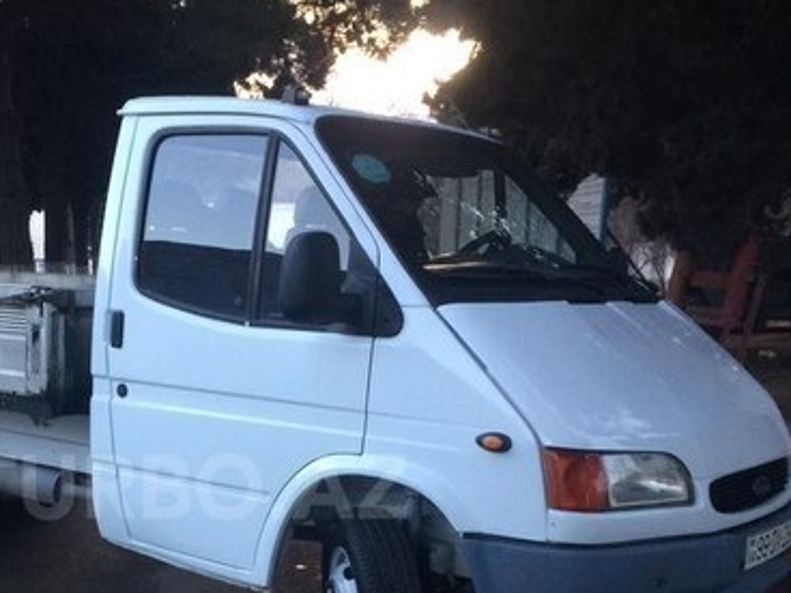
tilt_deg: -10.7
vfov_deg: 27.4
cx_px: 187
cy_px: 487
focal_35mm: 52
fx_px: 1188
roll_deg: +3.5
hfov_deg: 35.9
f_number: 2.2
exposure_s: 1/33
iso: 50
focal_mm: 4.15
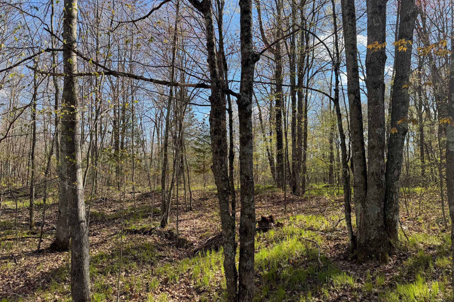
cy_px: 166
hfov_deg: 71.5
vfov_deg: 51.2
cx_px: 227
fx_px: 315
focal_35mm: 25
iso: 80
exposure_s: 1/1456
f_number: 1.78
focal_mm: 6.76
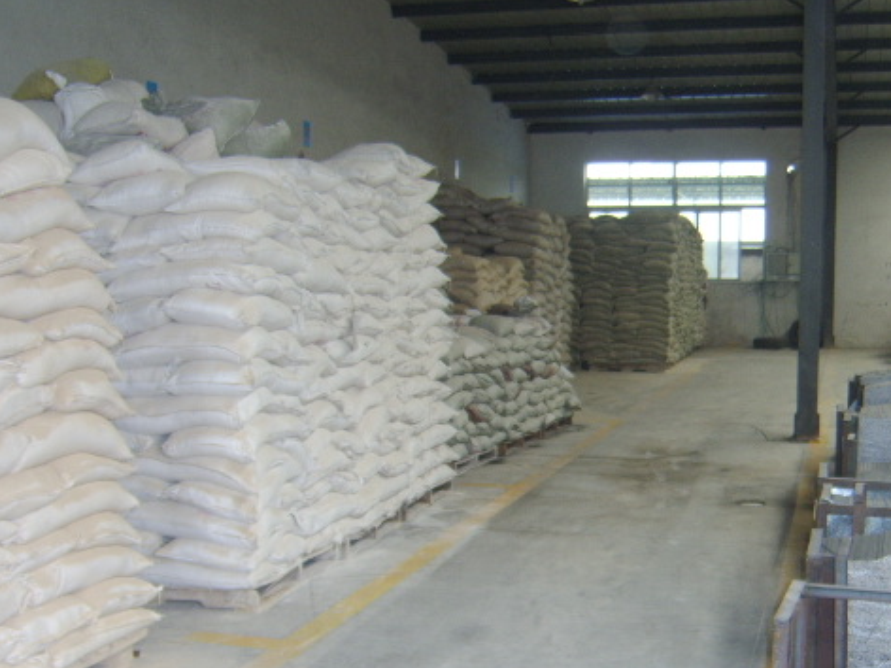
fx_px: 1081
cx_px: 404
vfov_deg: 34.1
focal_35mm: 42
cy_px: 432
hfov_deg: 44.7
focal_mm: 8.13
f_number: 2.7
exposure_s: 1/30
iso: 200
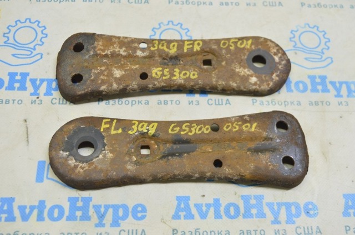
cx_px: 178
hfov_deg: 45.0
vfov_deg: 30.8
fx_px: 428
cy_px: 118
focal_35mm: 44
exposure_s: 1/20
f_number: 5.6
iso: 400
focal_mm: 29
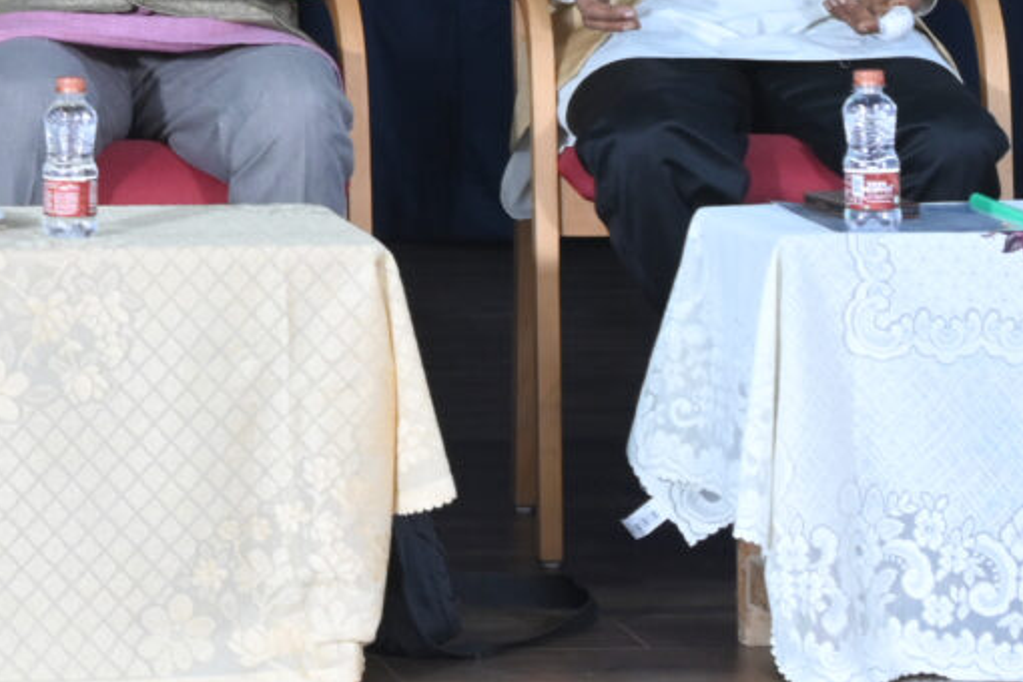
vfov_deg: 6.6
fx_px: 5853
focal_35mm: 206
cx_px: -738
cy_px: -348
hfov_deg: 9.6
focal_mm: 41
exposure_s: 1/125
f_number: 4.5
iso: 400
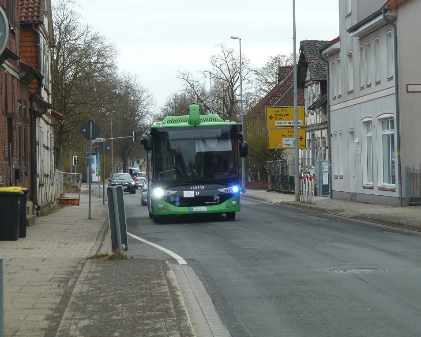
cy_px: 169
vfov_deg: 14.1
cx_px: 199
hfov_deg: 17.6
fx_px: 1358
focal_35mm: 109
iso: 80
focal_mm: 17
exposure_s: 1/160
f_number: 4.3
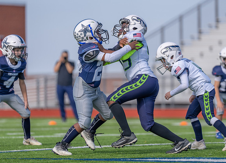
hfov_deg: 6.3
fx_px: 2042
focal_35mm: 317
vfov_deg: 4.6
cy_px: 94
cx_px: 136
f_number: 2.8
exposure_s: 1/2000
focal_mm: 200
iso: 100
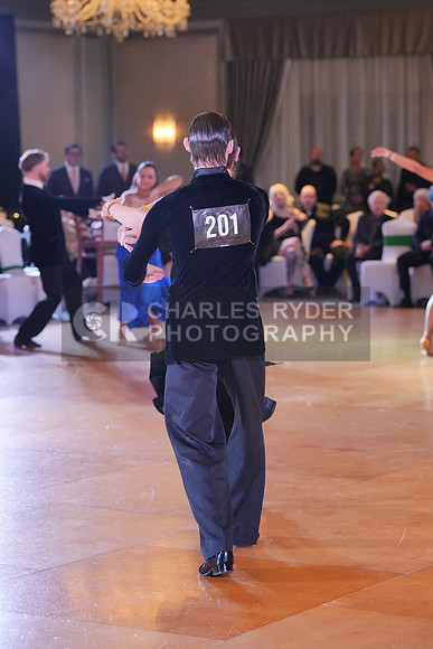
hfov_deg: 13.0
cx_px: 216
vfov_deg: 19.5
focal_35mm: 105
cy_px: 324
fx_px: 1893
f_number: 4
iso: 5000
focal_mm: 105
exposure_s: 1/400
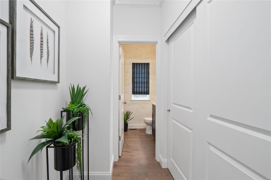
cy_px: 90
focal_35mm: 16
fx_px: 120
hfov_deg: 96.7
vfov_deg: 73.7
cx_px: 136
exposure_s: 1/1.67
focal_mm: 8
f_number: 10
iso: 400
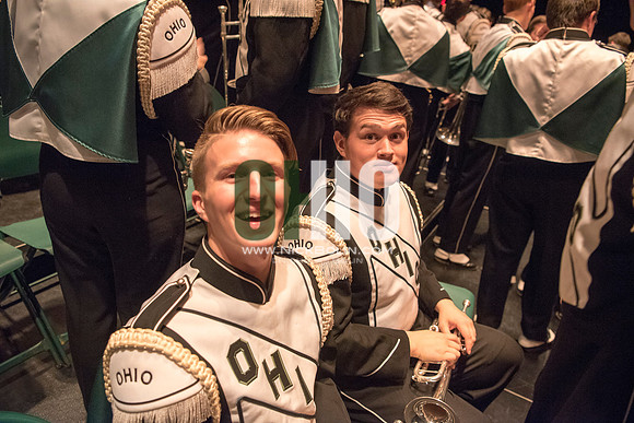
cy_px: 212
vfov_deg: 53.2
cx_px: 317
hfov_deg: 73.7
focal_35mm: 24
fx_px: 423
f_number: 3.5
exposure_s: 1/60
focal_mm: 24
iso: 4000
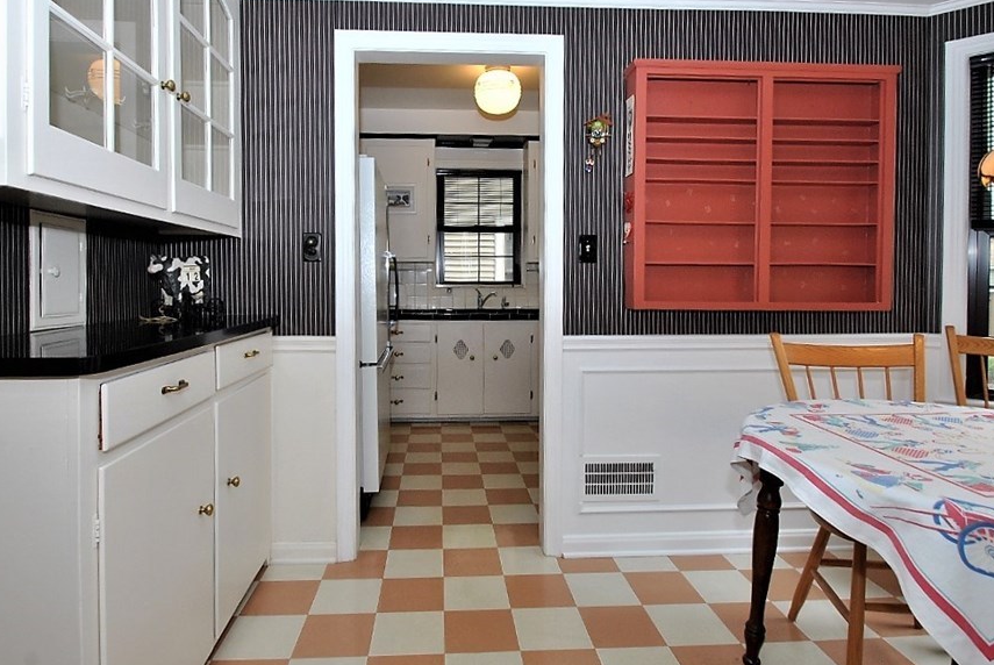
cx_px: 485
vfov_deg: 64.3
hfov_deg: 86.8
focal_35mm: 19
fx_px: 525
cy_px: 277
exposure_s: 1/60
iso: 400
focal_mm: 10
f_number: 10
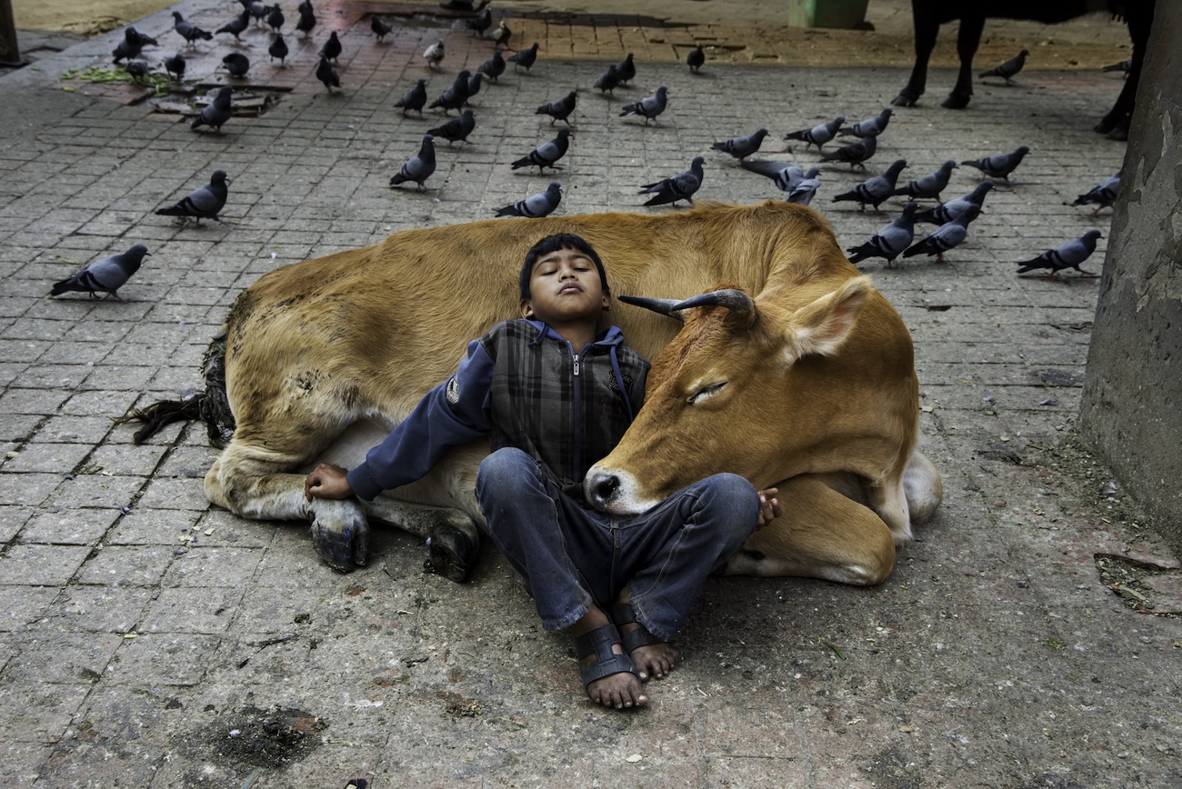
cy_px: 394
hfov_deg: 44.5
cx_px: 591
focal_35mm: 44
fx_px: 1445
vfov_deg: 30.5
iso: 250
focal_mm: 44
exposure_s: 1/200
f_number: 5.6
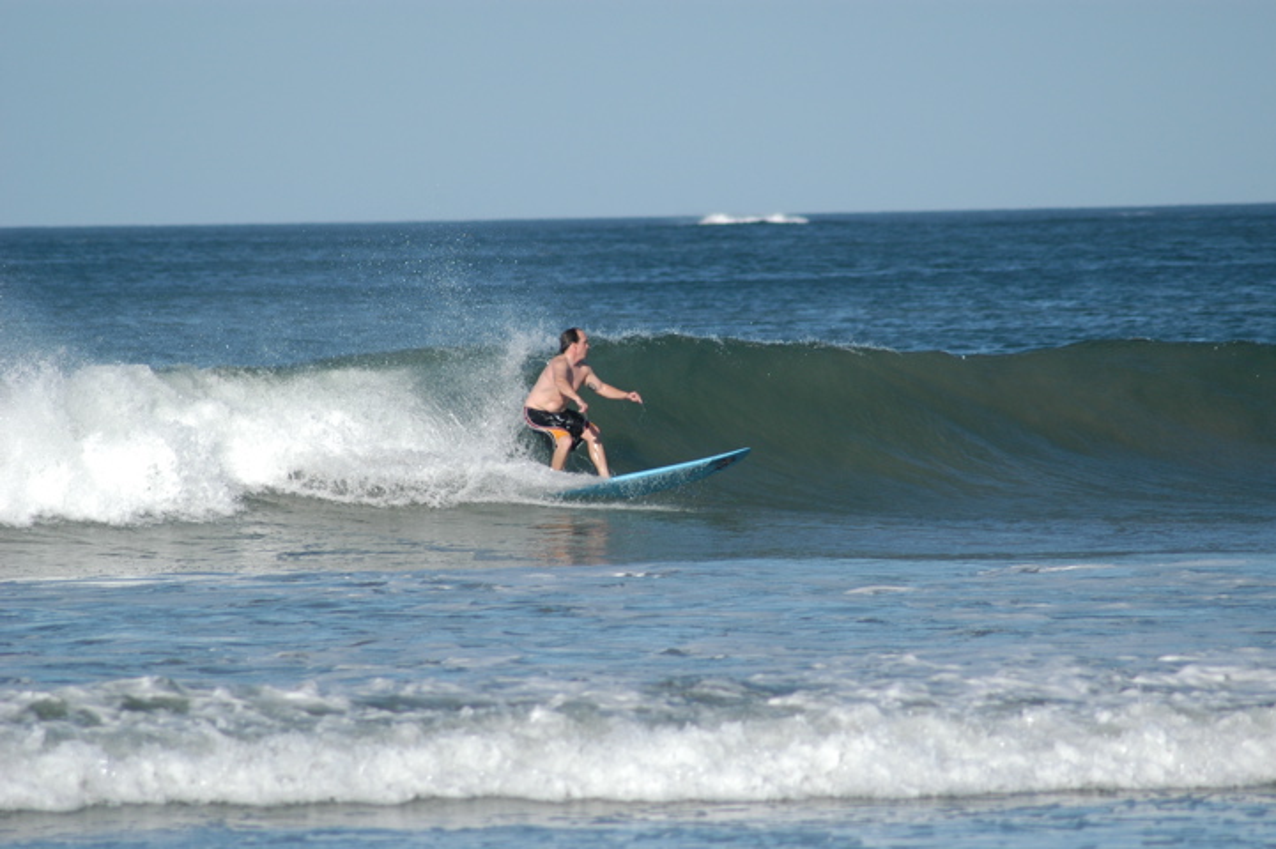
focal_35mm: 450
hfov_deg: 4.6
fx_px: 15942
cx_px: 638
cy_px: 424
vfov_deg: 3.1
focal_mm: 300
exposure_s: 1/2500
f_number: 6.3
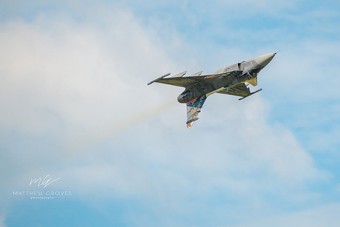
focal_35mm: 893
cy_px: 65
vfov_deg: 1.5
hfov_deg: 2.3
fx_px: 8435
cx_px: 240
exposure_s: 1/1600
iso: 400
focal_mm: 500
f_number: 9
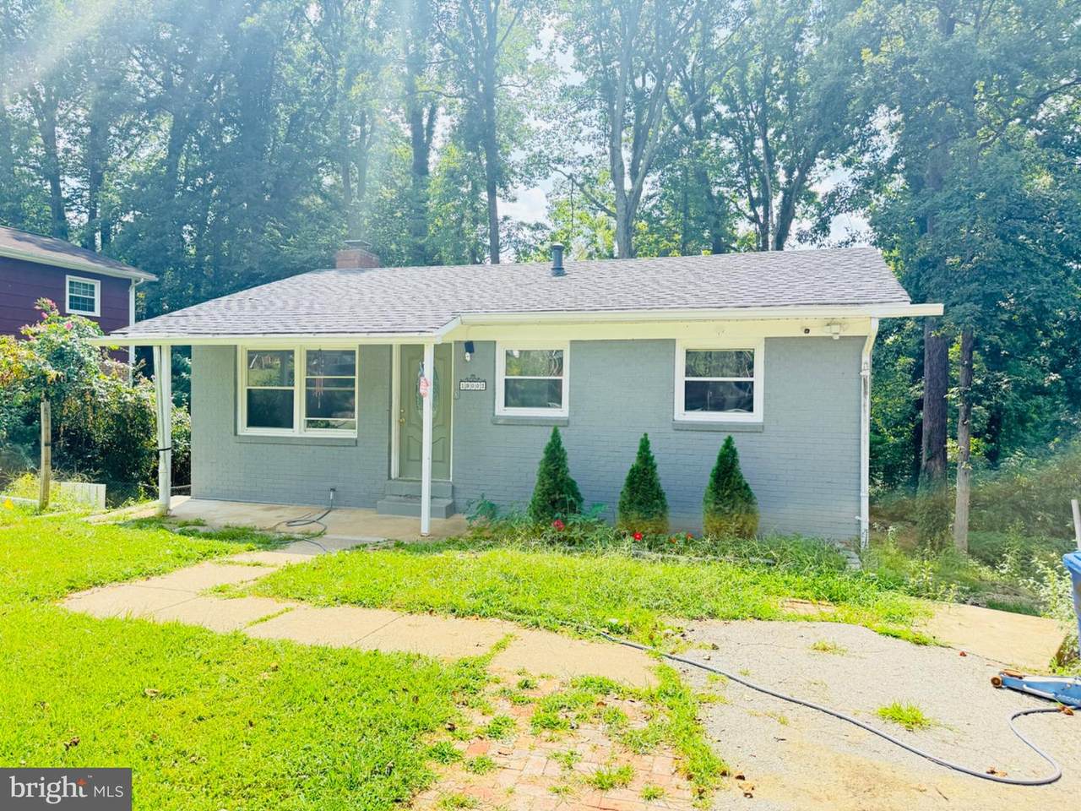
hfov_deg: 71.6
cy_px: 406
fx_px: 749
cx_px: 540
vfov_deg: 56.8
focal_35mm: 24
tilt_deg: +0.4
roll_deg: -0.4
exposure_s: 1/1337
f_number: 1.78
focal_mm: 6.76
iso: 100
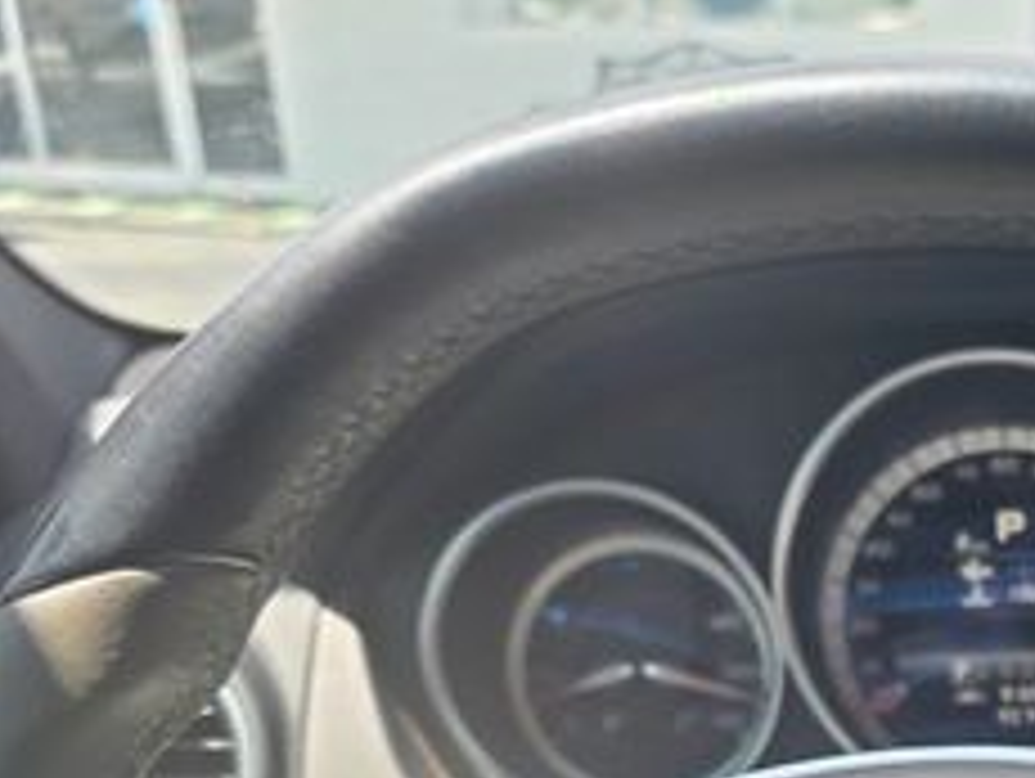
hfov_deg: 27.6
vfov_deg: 20.9
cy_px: 1003
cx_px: 1143
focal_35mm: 64
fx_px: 1916
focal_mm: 6.3
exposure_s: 1/359
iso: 25
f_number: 1.7
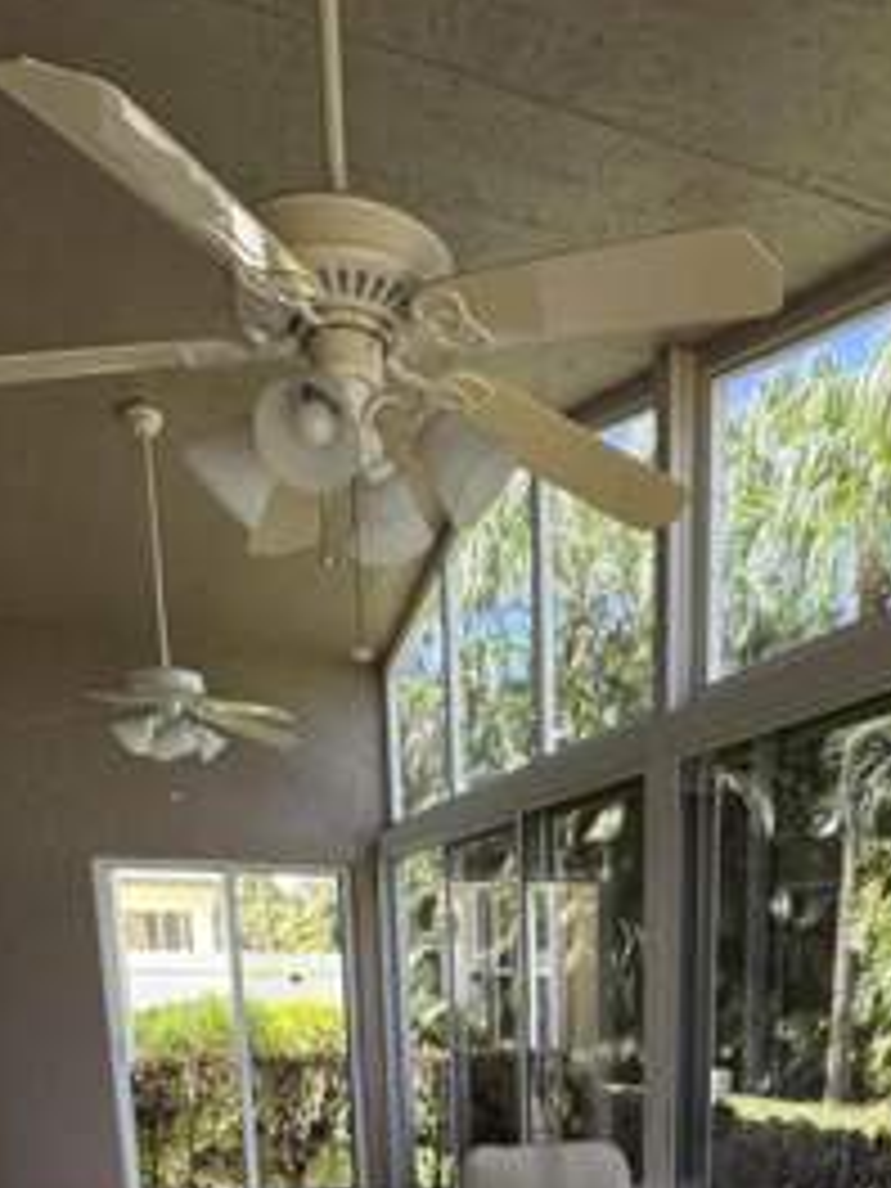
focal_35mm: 34
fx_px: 1167
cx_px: 603
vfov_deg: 44.1
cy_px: 1242
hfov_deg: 41.2
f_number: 2.2
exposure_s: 1/99
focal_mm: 2.22
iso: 160
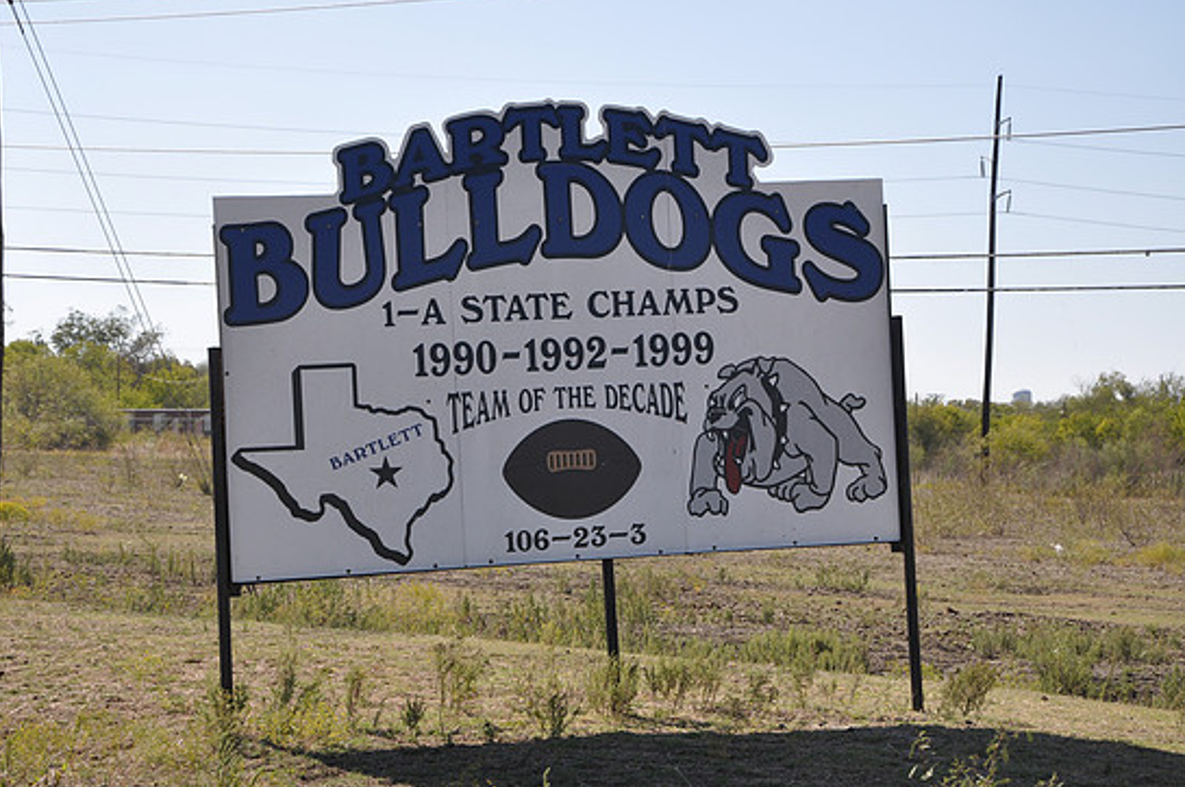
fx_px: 3255
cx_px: 574
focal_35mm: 99
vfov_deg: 13.8
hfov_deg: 20.6
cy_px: 408
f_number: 8
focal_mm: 62
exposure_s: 1/250
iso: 200
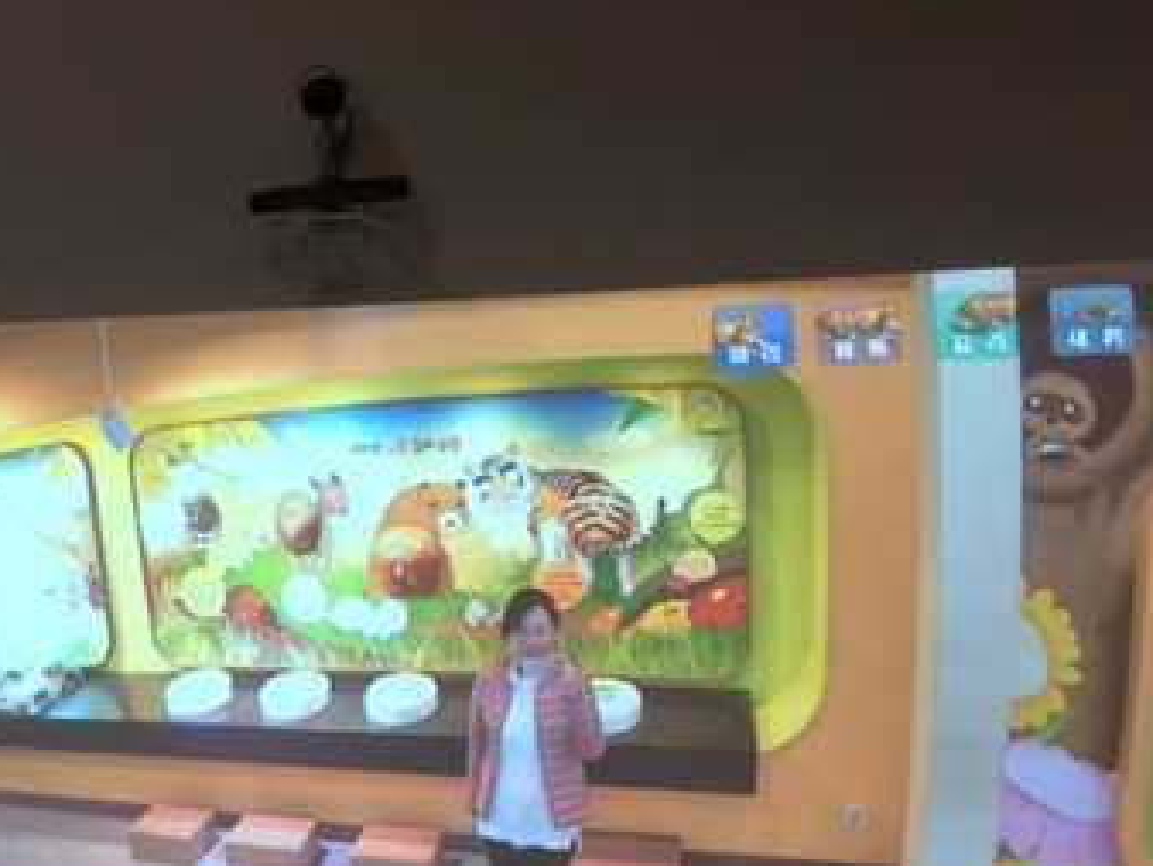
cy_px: 750
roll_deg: +1.9
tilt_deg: +1.8
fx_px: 1833
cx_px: 144
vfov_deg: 25.9
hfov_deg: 33.3
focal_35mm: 55
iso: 40
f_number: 2.2
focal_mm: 4.15
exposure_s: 1/30
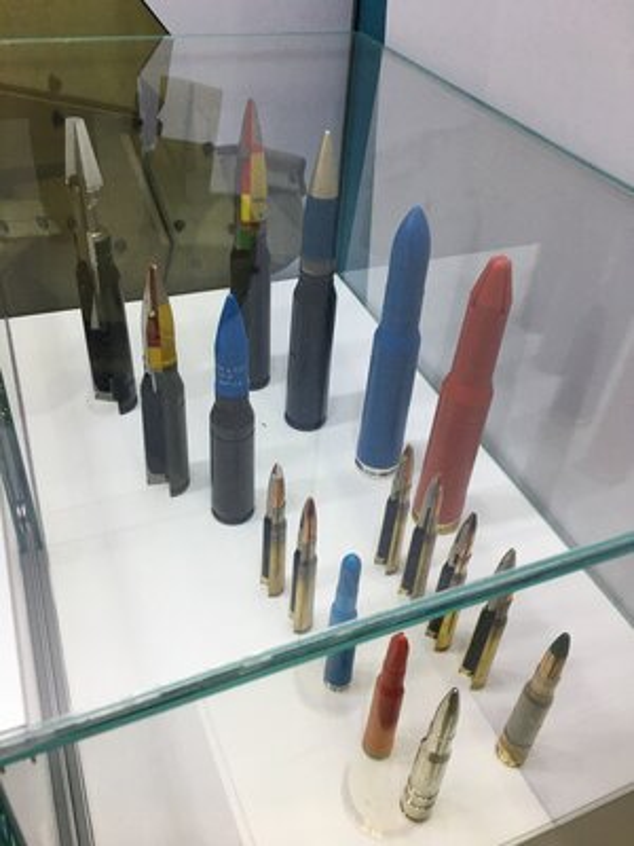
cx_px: 317
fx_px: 708
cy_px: 423
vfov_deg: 61.7
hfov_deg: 48.2
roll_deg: -5.3
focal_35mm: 29
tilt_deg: -39.8
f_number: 2.2
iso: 40
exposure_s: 1/33
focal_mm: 4.15
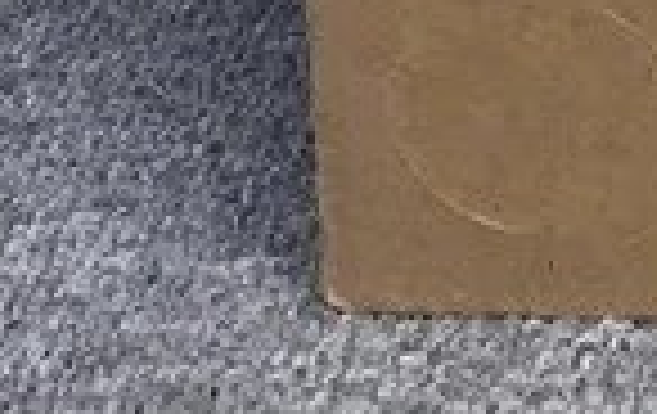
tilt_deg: -18.0
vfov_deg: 5.9
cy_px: -956
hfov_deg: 9.7
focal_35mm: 202
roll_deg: -0.9
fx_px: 3625
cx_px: 1305
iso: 25
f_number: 2.4
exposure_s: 1/399
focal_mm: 3.3
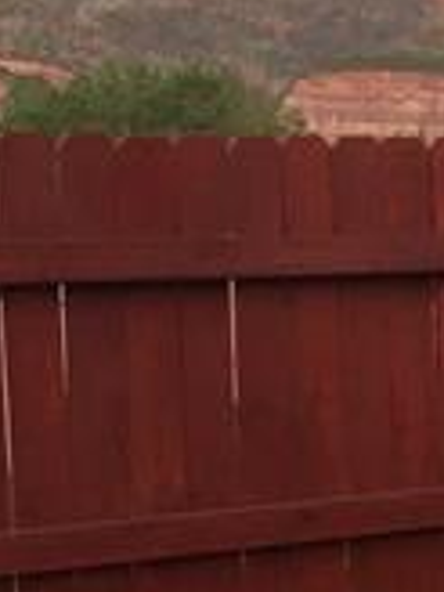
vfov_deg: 14.3
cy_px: 541
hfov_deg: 10.9
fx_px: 2326
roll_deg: +4.3
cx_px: 159
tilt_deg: -3.4
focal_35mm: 136
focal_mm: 4.15
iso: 125
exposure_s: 1/30
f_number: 2.2
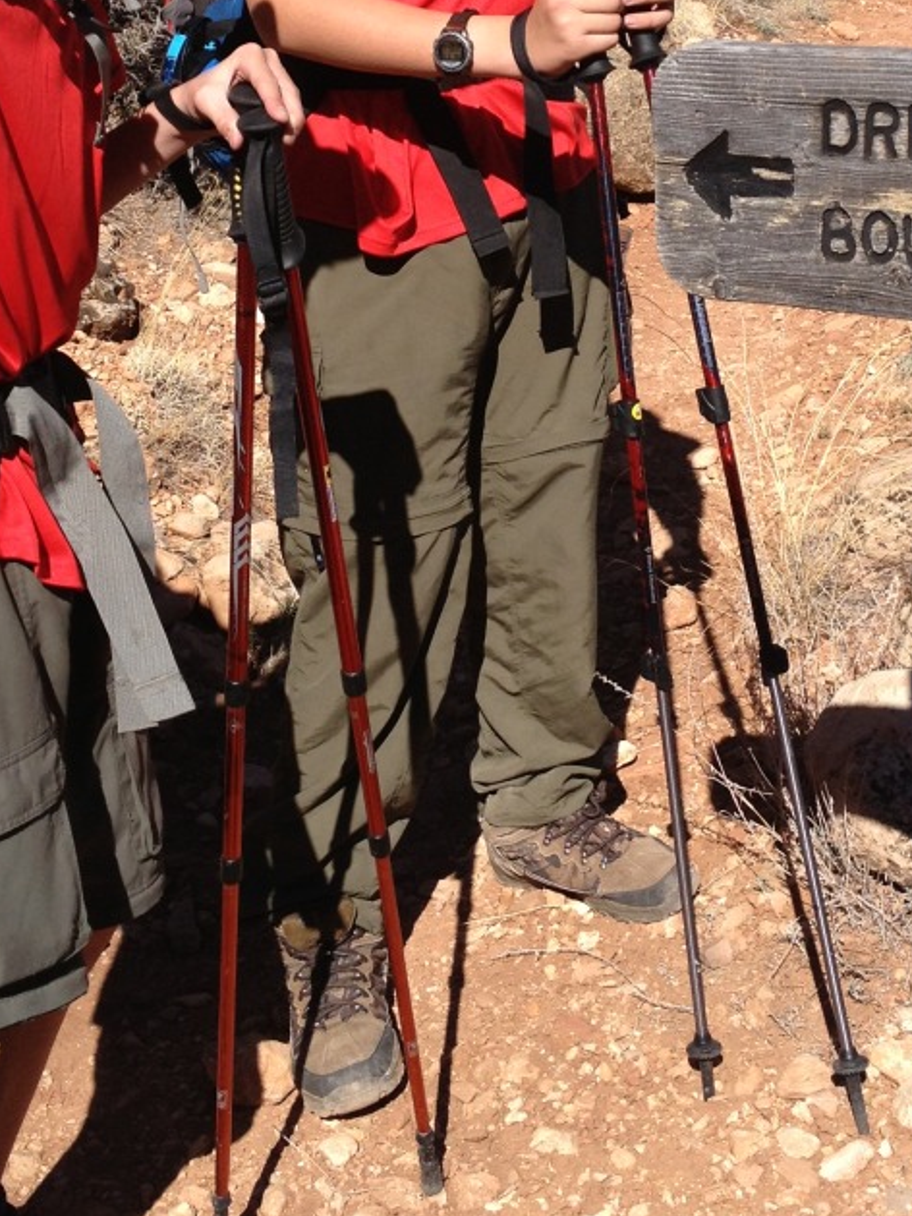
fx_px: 2669
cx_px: 508
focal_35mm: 76
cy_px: 252
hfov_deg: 19.4
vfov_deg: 25.2
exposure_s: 1/2045
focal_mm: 4.28
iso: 50
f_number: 2.4
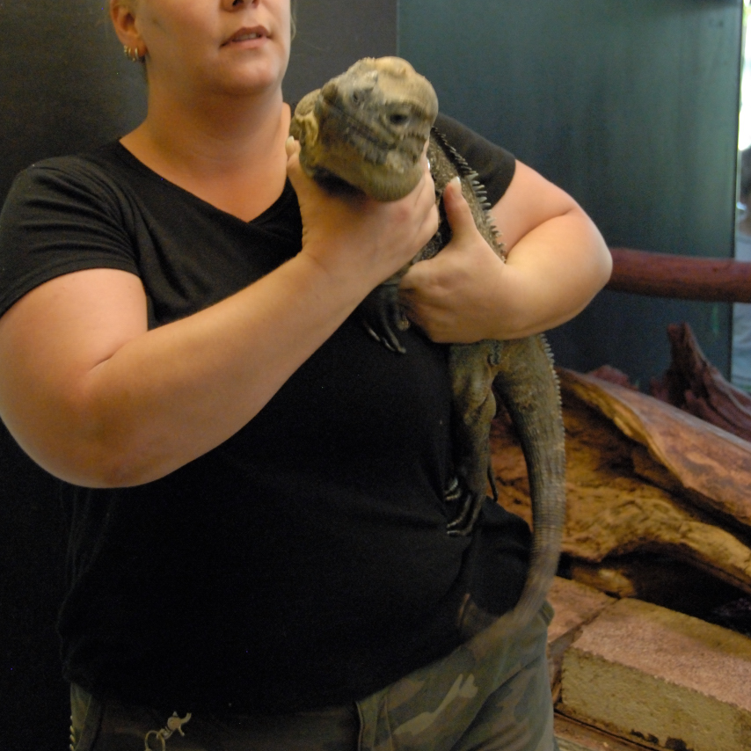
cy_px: 196
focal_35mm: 54
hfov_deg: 31.6
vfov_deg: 31.1
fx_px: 1325
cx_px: 372
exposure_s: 1/60
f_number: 4
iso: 1600
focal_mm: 28
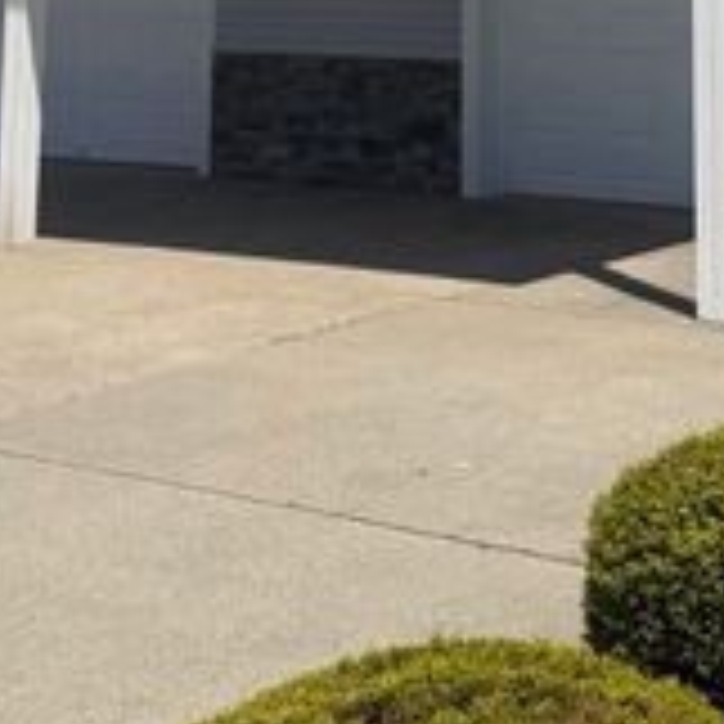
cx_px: 477
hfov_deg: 19.7
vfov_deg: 17.7
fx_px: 2082
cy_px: -349
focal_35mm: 88
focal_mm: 6.76
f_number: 1.78
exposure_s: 1/8130
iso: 80
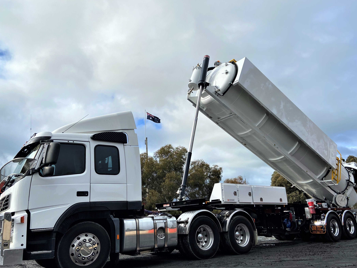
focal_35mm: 29
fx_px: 299
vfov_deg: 48.2
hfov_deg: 61.7
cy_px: 138
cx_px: 183
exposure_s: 1/3846
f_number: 1.8
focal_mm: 4.25
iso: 32
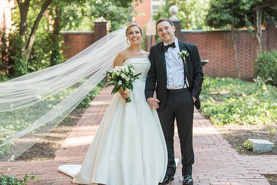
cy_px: 92
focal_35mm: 75
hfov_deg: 27.0
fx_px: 578
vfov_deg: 18.2
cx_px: 138
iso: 2000
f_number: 2.8
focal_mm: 70
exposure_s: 1/2500
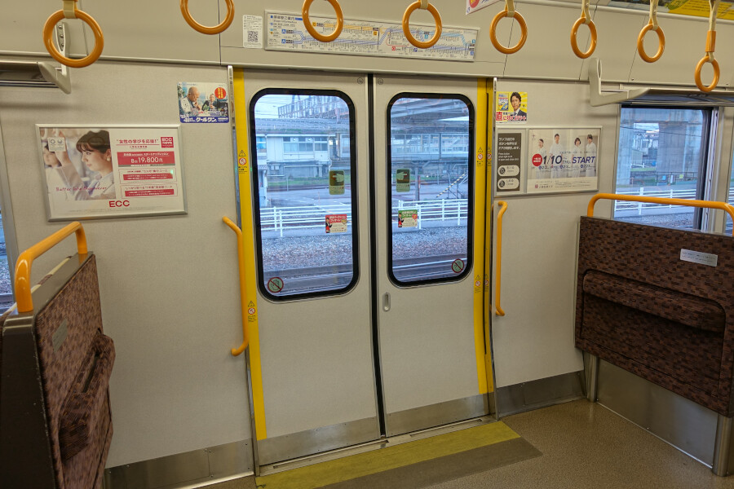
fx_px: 489
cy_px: 244
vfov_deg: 53.1
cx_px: 367
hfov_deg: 73.7
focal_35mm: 24
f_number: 2.2
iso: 125
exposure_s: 1/30
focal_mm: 8.8
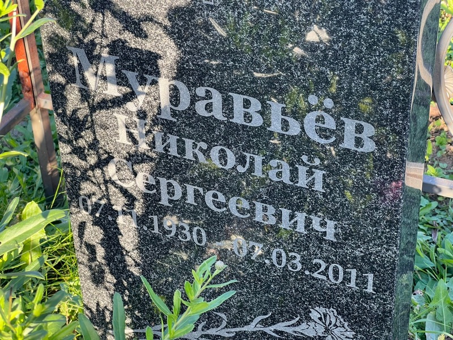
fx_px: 1008
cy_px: 170
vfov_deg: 19.1
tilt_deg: -36.1
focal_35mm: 77
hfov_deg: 25.3
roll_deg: +4.6
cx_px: 226
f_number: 2.8
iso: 80
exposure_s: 1/99
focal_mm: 9
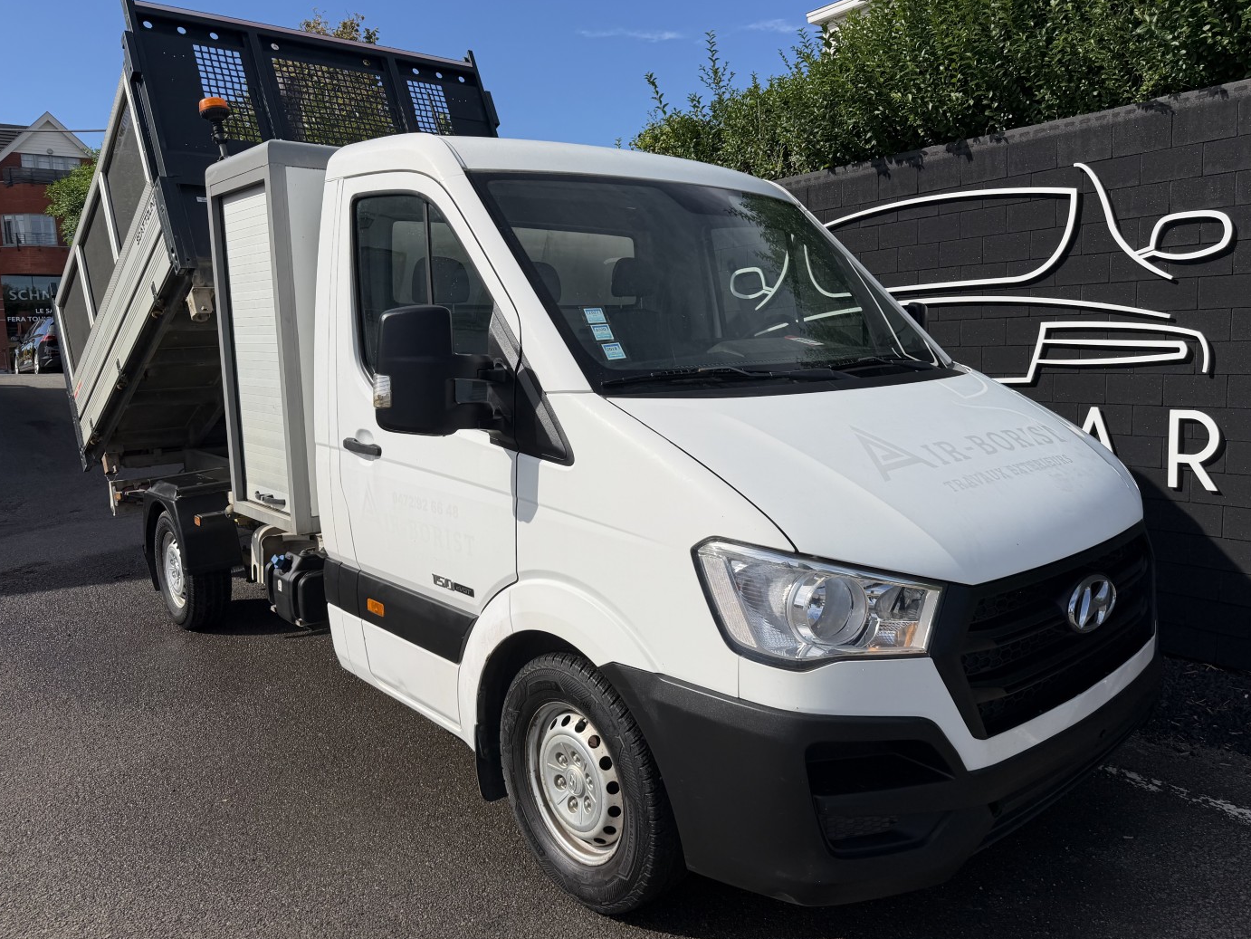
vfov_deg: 54.9
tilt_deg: -6.0
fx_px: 904
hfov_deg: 69.4
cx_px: 626
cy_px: 455
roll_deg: +2.0
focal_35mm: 25
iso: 80
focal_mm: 6.76
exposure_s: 1/7353
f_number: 1.78
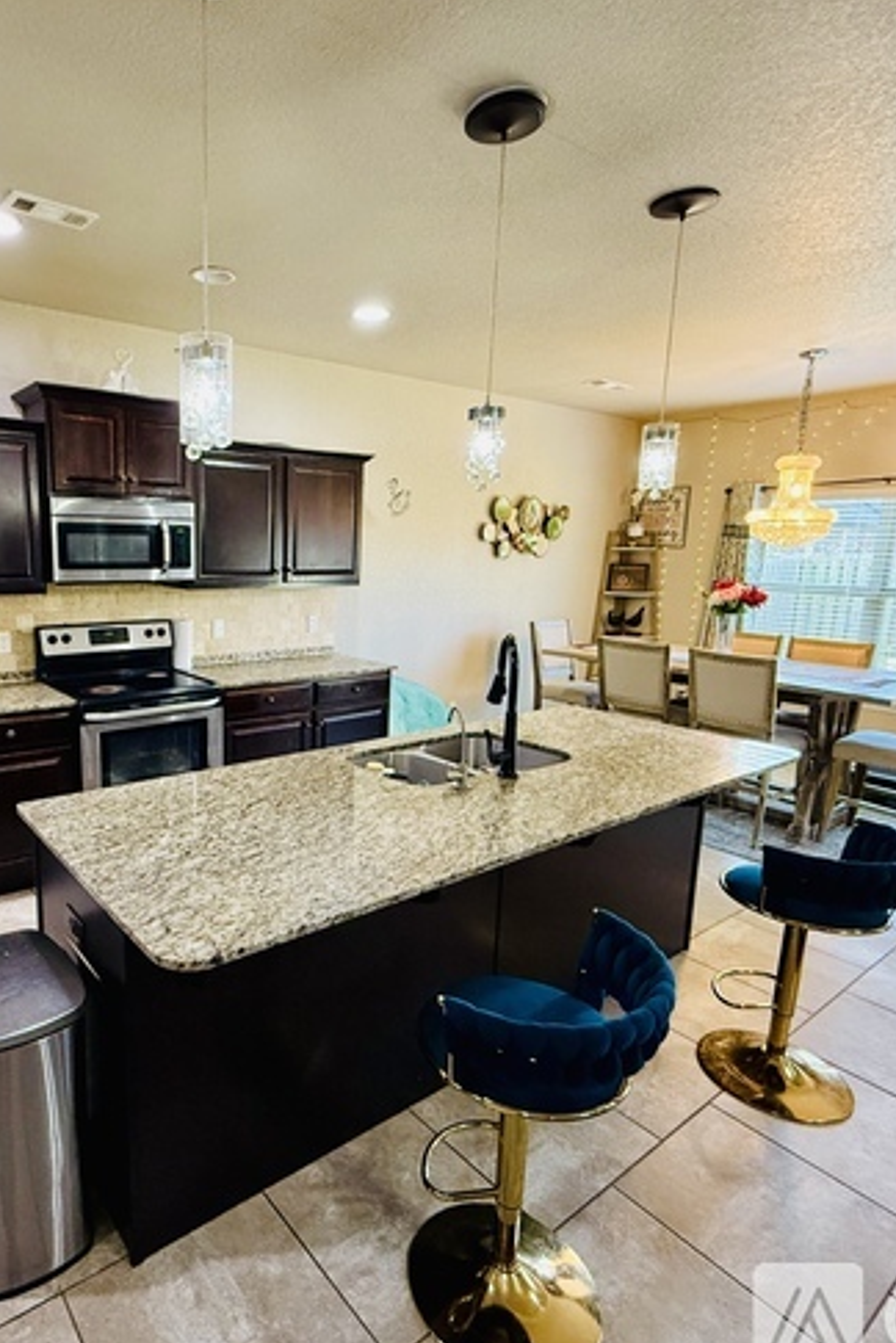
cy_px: 683
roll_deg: -0.5
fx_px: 747
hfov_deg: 60.0
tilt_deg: -10.2
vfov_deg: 84.0
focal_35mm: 20
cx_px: 278
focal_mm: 2.22
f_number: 2.2
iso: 400
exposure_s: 1/60
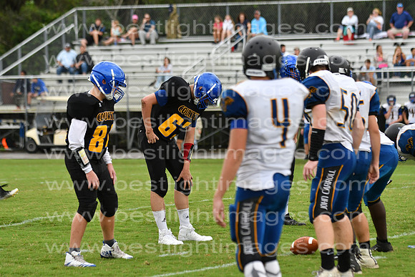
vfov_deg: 6.5
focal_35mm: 210
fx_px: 2421
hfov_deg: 9.8
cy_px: 138
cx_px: 208
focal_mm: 140
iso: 800
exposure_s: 1/3200
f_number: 3.5
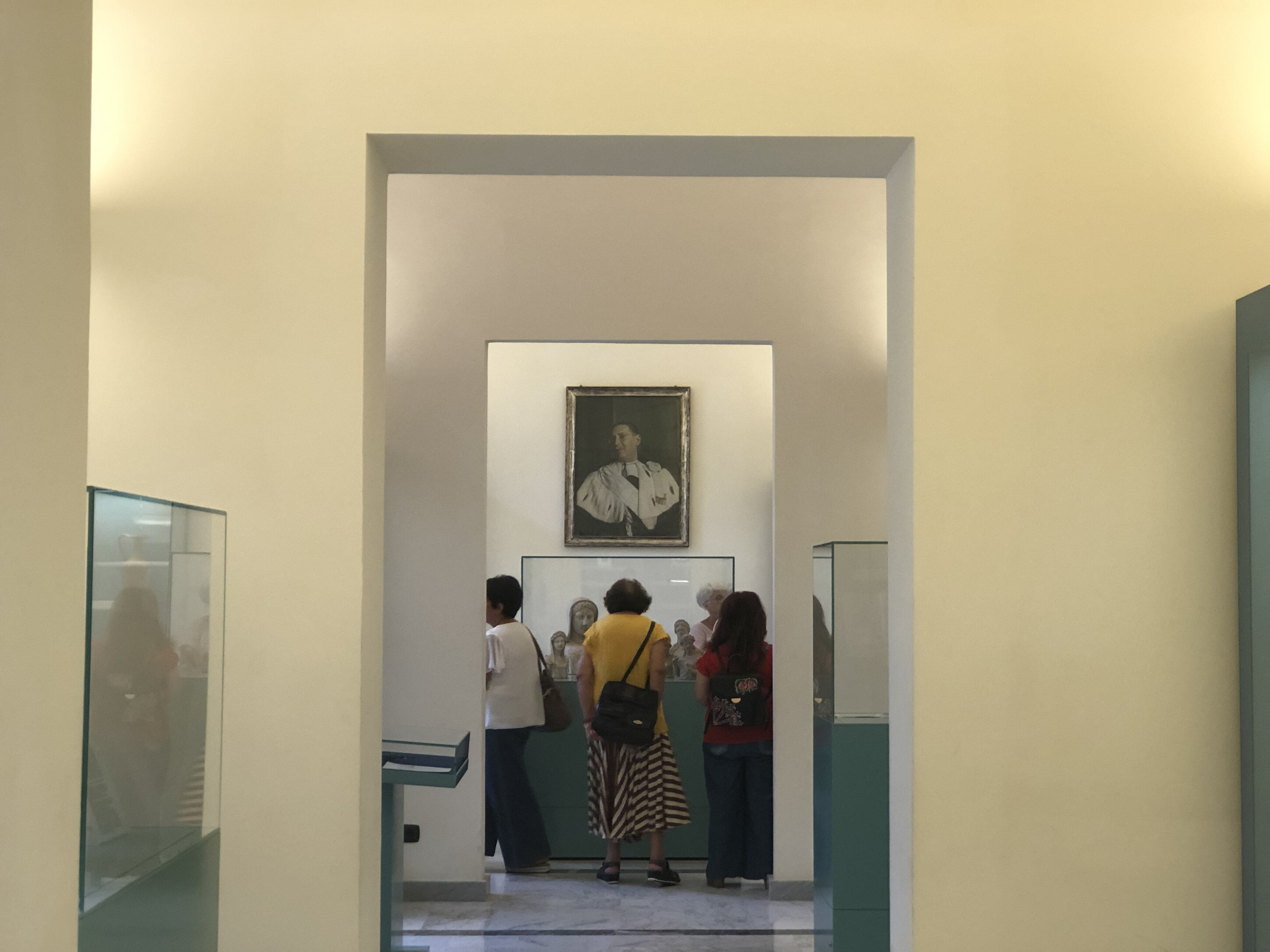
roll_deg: +0.4
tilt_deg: +2.6
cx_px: 635
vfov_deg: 25.7
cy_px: 476
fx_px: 2091
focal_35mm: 57
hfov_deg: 33.8
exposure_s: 1/100
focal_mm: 6.6
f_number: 2.8
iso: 200
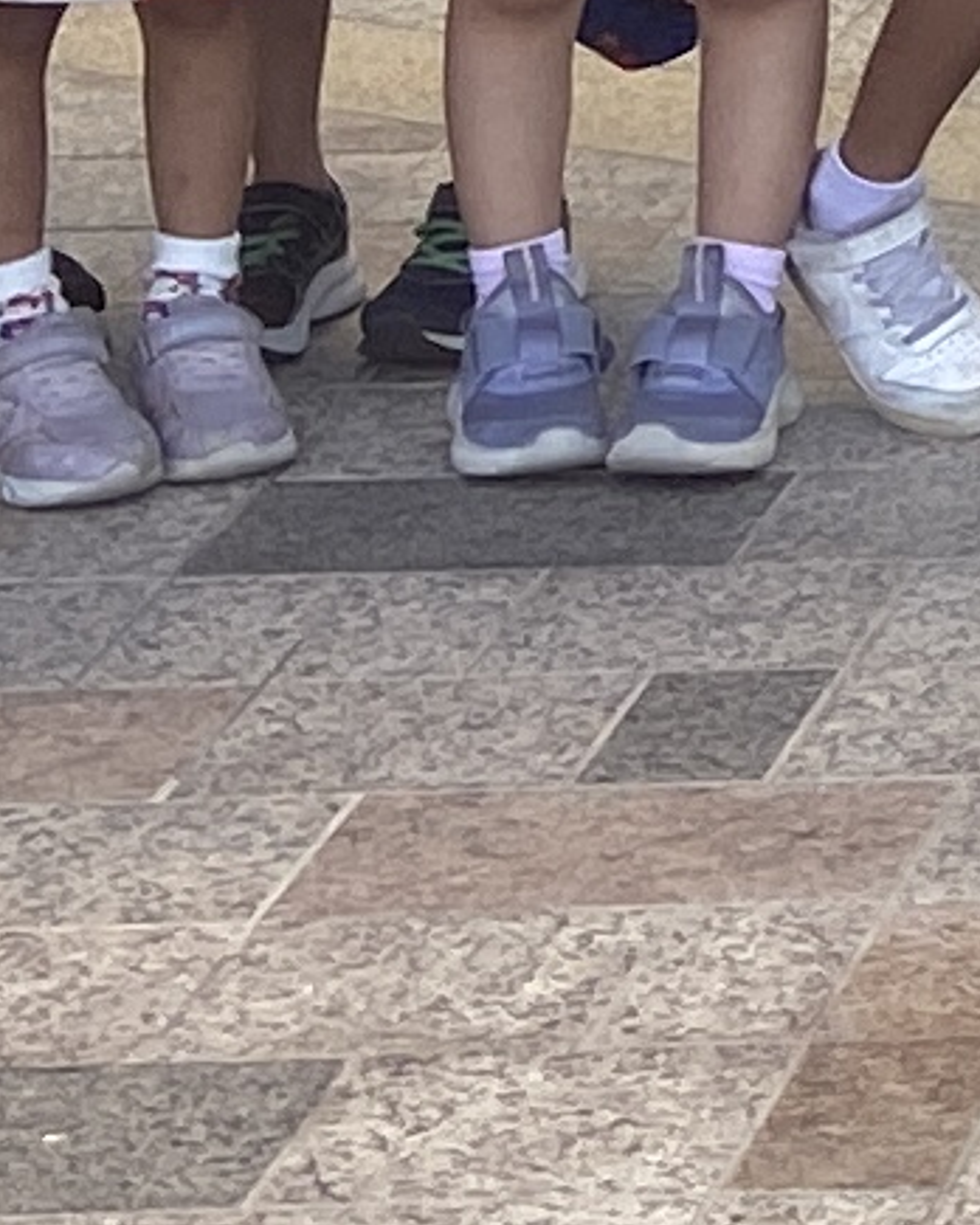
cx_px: 3171
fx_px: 8520
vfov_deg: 7.8
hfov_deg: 6.0
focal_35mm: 235
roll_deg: -0.1
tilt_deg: -3.5
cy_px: -1270
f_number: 1.8
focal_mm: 4.25
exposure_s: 1/742
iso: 32
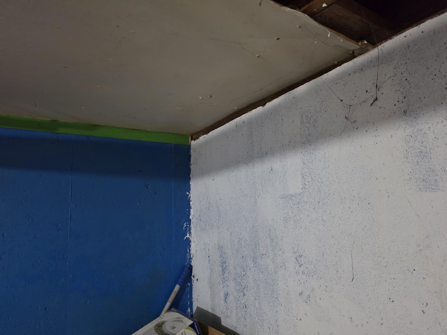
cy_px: 168
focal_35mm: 23
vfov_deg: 58.9
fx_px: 297
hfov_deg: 73.9
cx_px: 224
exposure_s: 1/60
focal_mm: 6.5
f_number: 1.4
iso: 1000
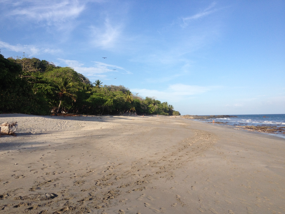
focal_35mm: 35
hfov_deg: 52.6
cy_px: 107
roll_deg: +1.4
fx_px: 288
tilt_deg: -1.5
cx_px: 142
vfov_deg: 40.7
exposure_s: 1/1623
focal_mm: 4.28
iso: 50
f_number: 2.4
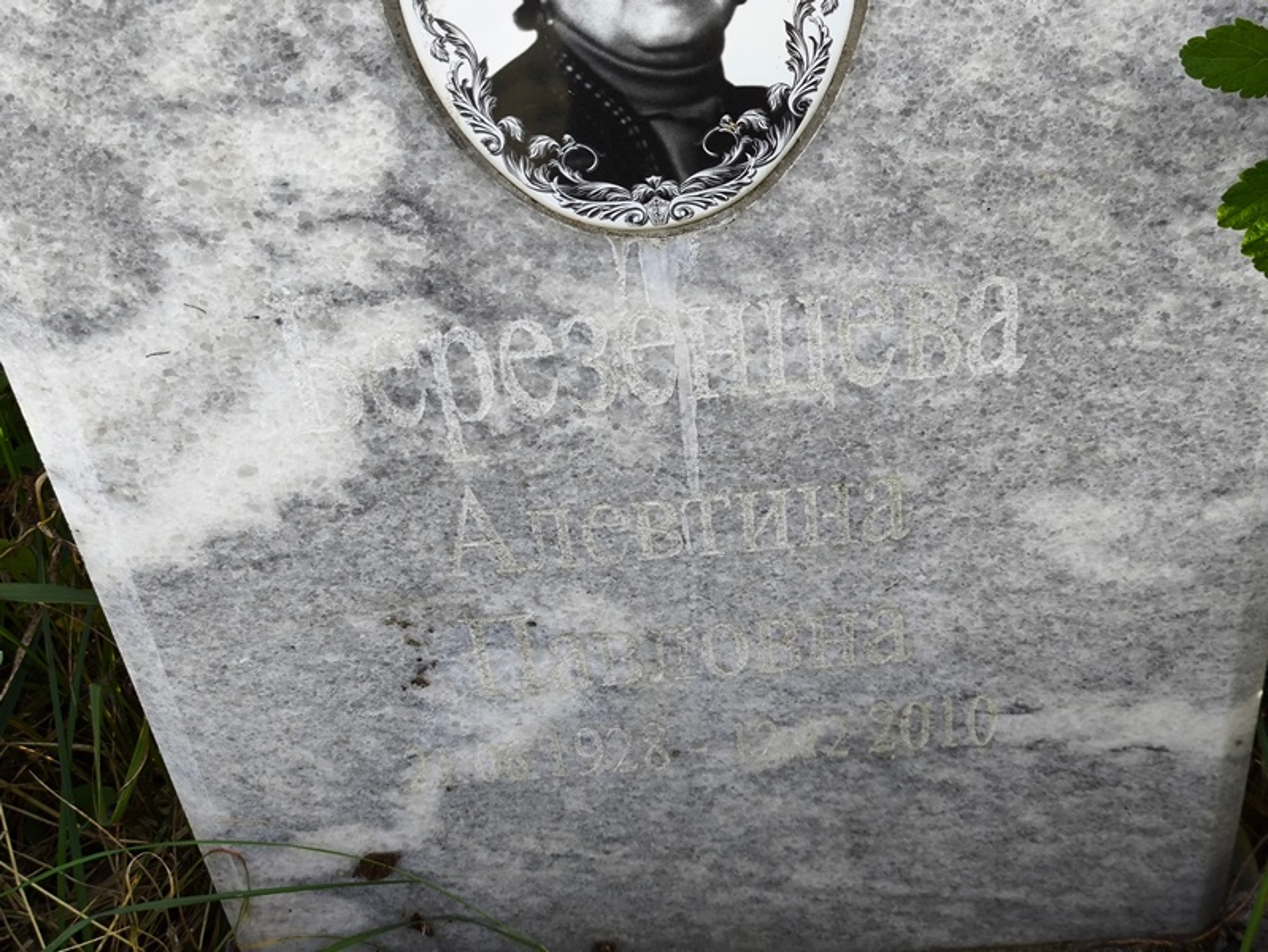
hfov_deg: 38.2
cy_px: 476
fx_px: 1832
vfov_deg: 29.1
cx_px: 634
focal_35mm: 50
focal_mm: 4.71
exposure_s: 1/147
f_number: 1.7
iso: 50
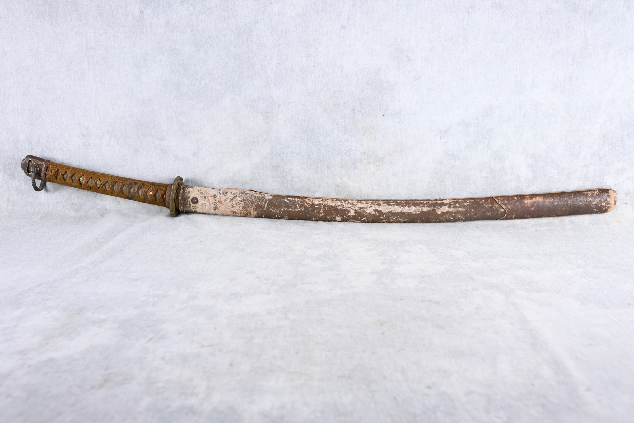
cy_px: 212
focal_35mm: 30
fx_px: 537
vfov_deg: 43.0
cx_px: 317
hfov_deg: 61.1
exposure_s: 1/100
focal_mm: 30.5
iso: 400
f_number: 5.6
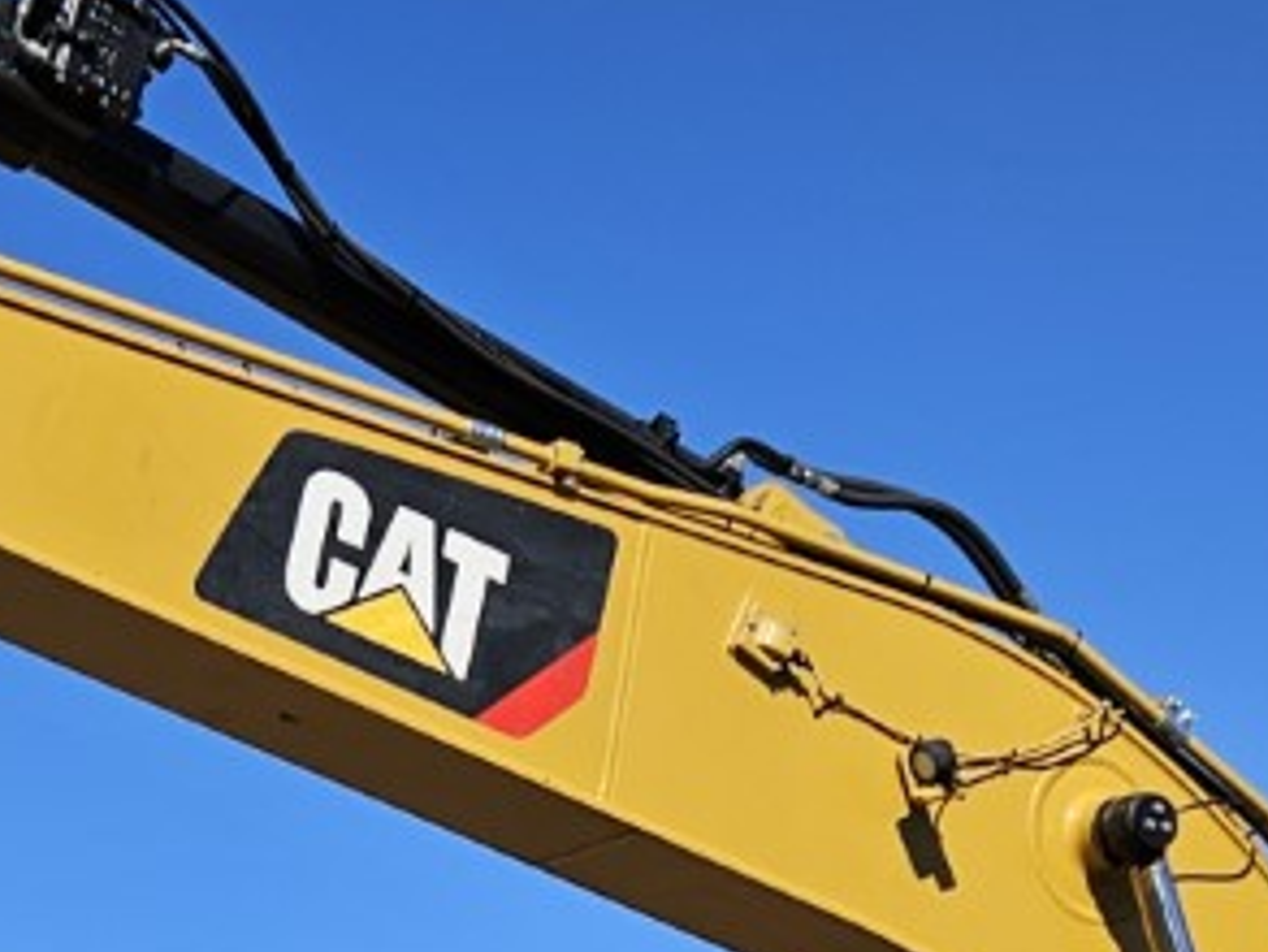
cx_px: 571
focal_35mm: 113
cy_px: 1519
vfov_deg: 12.3
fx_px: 4141
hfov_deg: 17.4
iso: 25
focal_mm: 5.4
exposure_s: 1/2544
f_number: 1.8
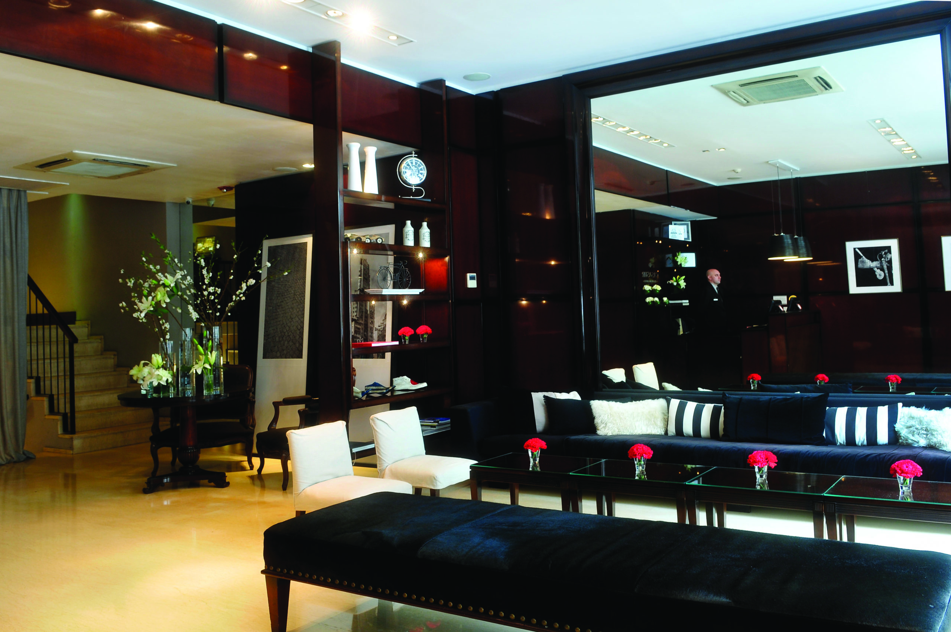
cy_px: 316
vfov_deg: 43.5
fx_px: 791
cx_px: 476
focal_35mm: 30
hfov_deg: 62.0
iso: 200
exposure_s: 1
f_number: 7.1
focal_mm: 20
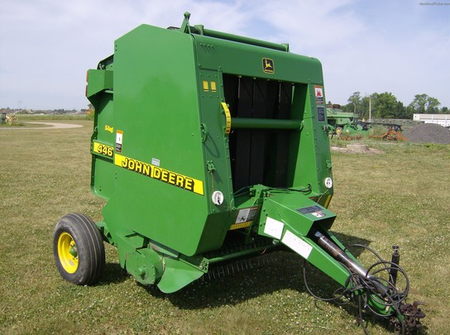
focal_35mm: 36
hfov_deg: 51.5
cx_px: 225
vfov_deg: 39.5
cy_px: 168
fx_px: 467
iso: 100
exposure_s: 1/743
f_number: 4.7
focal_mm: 6
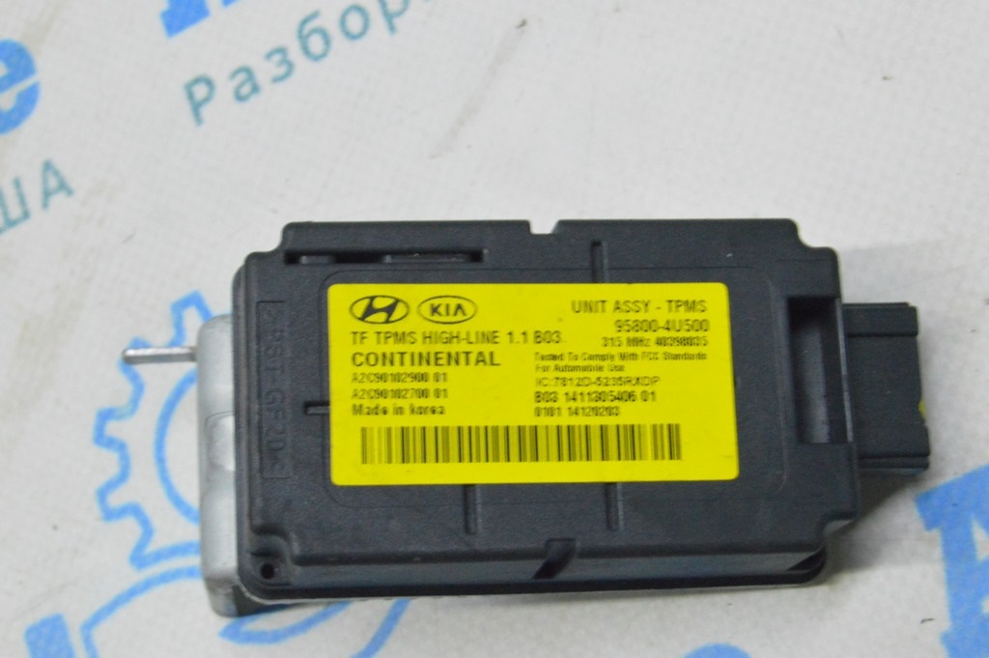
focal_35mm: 82
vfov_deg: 16.5
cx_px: 494
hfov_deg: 24.6
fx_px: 2265
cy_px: 329
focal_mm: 55
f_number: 20
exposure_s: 1/20
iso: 6400
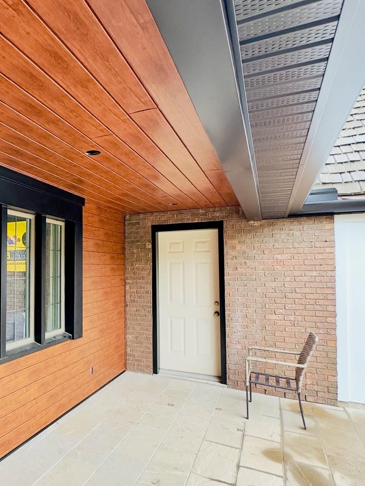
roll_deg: -1.6
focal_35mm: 26
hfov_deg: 48.9
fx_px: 365
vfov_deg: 67.2
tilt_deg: +1.5
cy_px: 256
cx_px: 56
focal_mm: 2.22
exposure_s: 1/99
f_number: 2.2
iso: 160
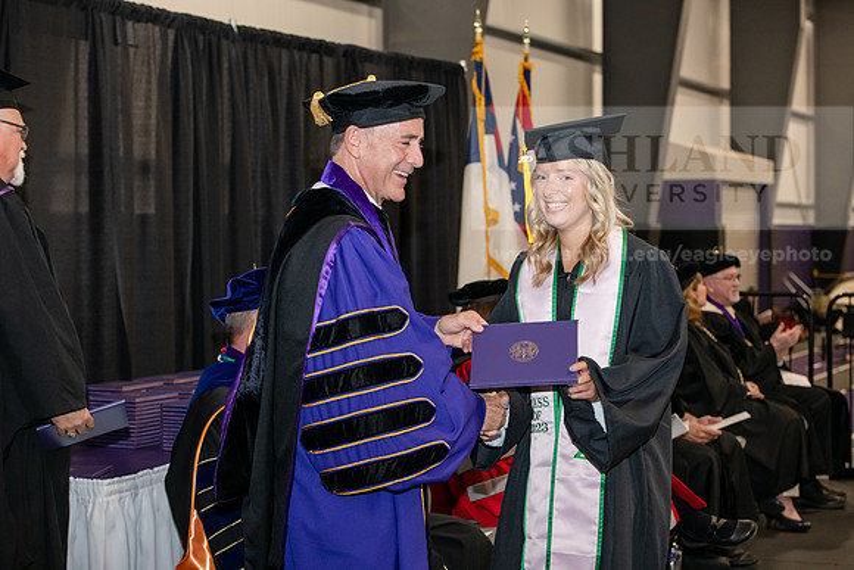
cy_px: 285
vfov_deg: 19.5
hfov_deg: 28.8
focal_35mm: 70
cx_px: 427
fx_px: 1661
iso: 2500
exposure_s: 1/200
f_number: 5
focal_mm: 70
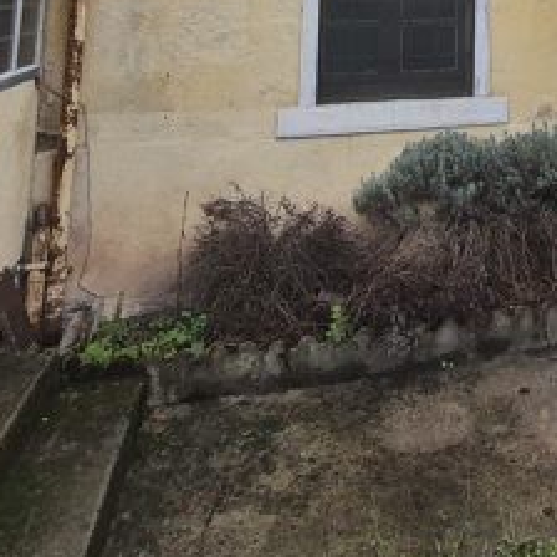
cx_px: 497
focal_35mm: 41
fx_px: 746
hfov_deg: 38.2
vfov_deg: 31.9
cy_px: -157
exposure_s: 1/822
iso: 50
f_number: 2.2
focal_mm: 2.2
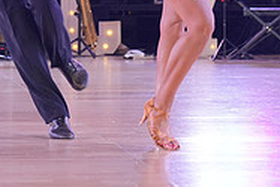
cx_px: 87
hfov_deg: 9.5
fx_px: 1689
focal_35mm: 217
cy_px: -89
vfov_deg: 6.3
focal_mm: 70
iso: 3200
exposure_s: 1/500
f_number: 4
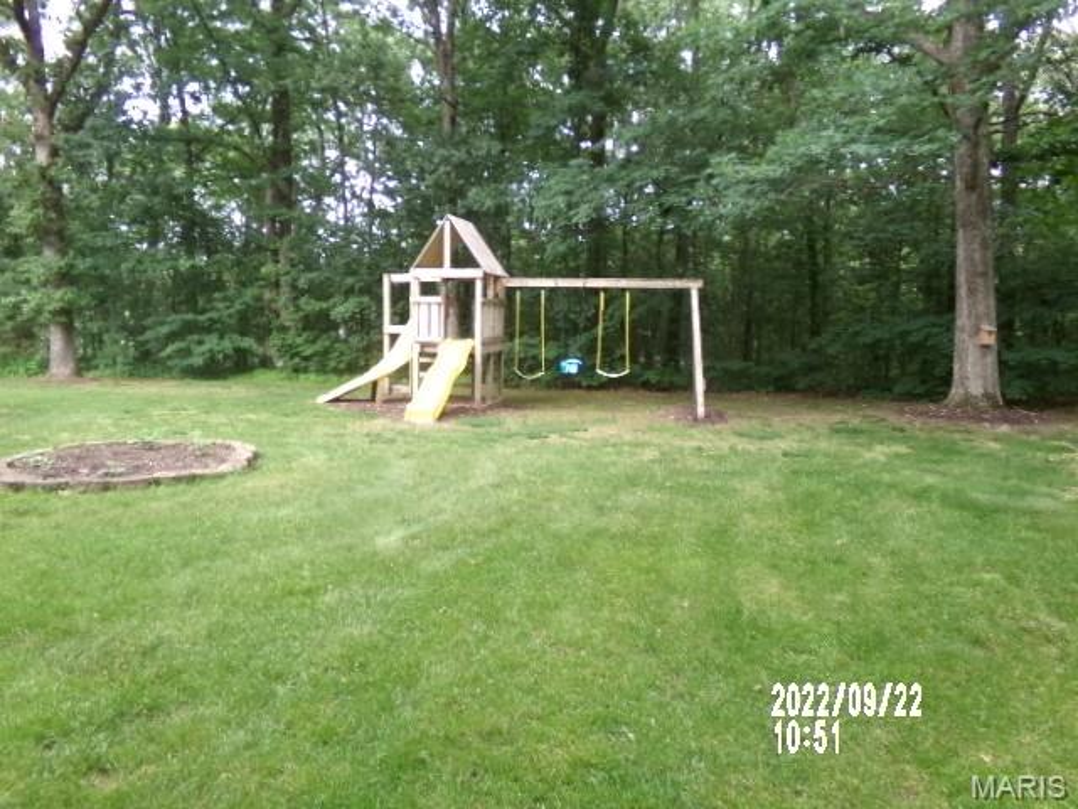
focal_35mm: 24
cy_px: 404
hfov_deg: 71.6
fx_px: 747
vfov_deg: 56.8
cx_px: 539
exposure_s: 1/34
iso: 100
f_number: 3.7
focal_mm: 4.3
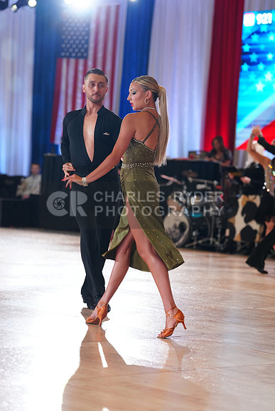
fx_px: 1260
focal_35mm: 110
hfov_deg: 12.5
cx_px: 138
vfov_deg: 18.6
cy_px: 206
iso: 1600
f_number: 2.8
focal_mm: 110
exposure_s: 1/400
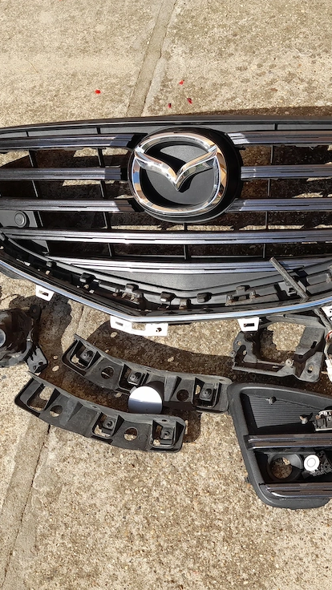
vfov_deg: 54.0
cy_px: 297
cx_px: 263
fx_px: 579
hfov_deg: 31.2
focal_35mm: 37
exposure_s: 1/510
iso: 20
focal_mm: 4.6
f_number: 2
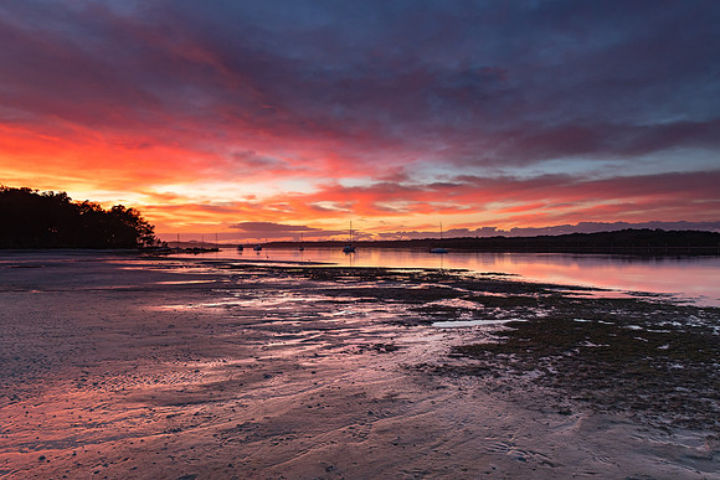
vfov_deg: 51.6
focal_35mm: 25
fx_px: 496
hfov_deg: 71.9
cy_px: 240
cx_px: 367
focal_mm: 16
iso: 400
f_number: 7.1
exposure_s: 1/1.25
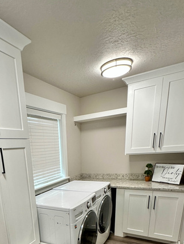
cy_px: 205
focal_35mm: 25
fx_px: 177
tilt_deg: -15.9
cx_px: 51
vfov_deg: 61.8
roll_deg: +3.5
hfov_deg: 53.0
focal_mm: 2.22
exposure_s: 1/120
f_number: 2.2
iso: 200
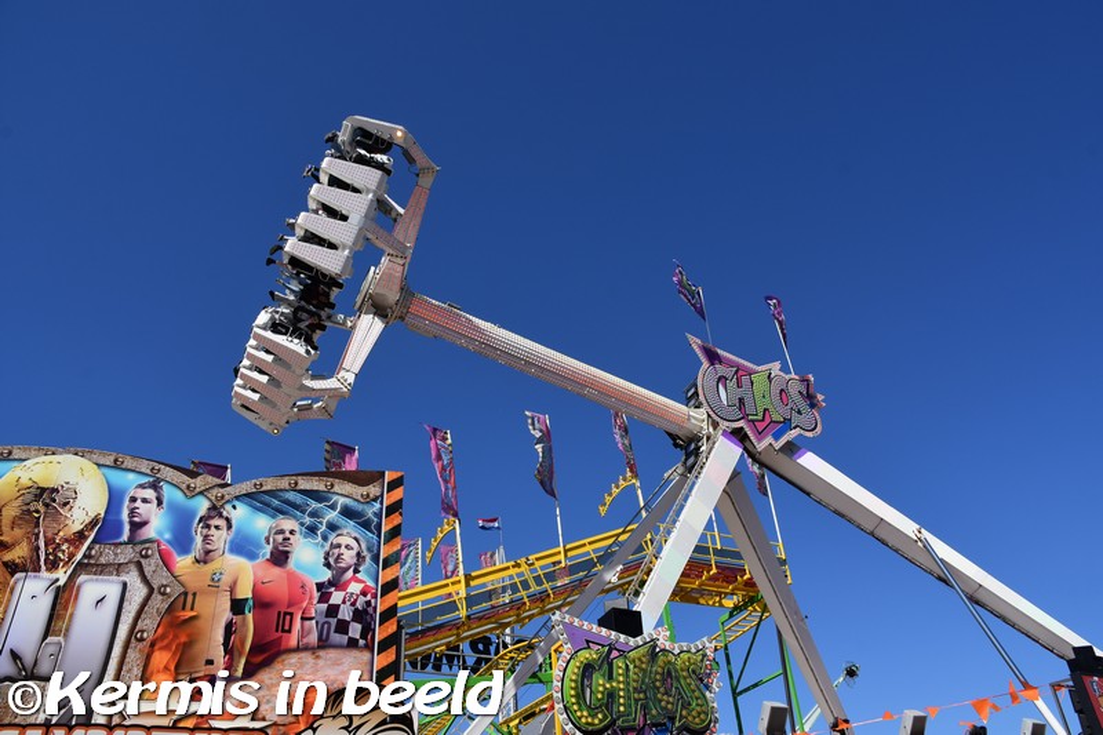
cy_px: 368
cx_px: 552
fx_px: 827
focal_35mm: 27
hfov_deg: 67.4
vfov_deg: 47.9
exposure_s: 1/500
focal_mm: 18
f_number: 8
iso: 160
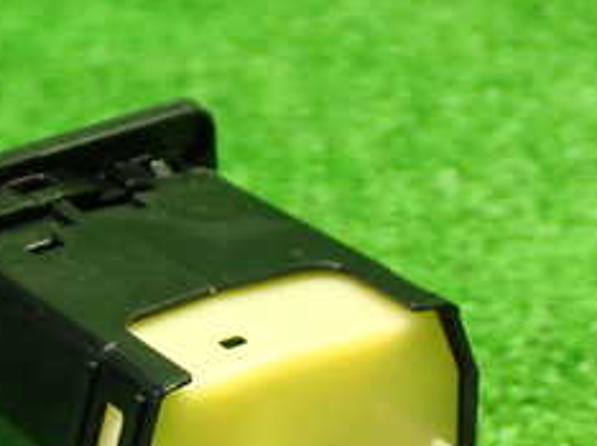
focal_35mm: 113
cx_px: 217
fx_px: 1947
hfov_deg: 17.4
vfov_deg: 12.8
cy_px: 507
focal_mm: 7.84
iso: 500
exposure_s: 1/40
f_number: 2.9
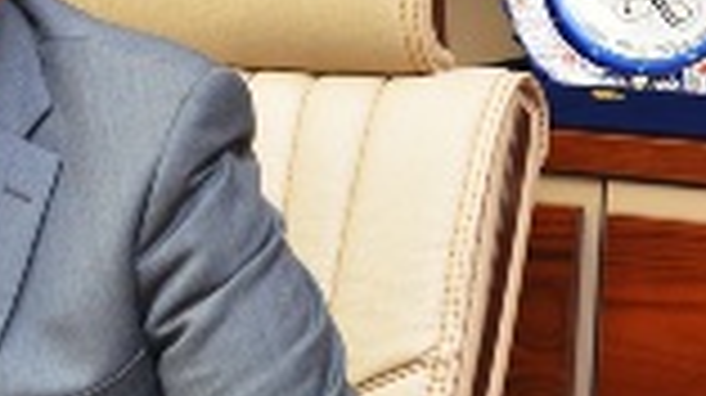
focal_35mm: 134
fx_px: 2506
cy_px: 191
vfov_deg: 9.0
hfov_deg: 15.5
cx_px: -130
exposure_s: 1/60
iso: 800
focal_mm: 30
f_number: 4.2
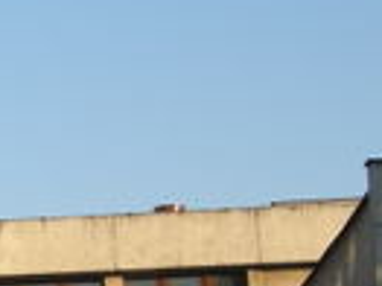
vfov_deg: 7.7
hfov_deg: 9.6
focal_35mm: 192
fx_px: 2117
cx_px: -405
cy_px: 304
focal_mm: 7.5
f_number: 4.8
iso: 64
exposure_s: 1/170
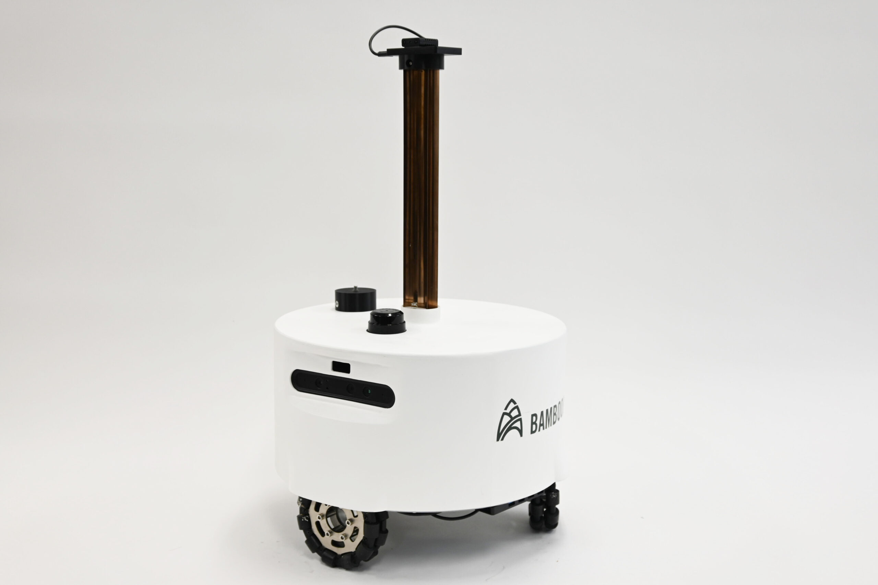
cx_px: 439
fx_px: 1006
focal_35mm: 41
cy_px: 292
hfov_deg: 47.2
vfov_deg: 32.4
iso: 160
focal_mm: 27.5
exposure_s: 1/40
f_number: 4.5
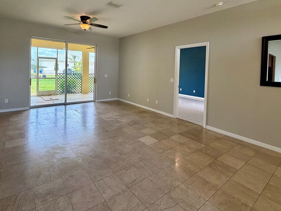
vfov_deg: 67.1
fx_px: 154
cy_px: 73
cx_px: 125
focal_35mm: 19
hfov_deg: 84.4
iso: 200
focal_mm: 2.22
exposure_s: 1/120
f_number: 2.2
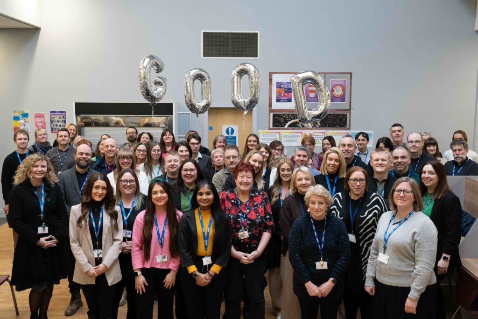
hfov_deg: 53.1
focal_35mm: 36
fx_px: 478
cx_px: 239
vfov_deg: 36.9
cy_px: 160
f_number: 4
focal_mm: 36
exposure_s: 1/160
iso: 4000
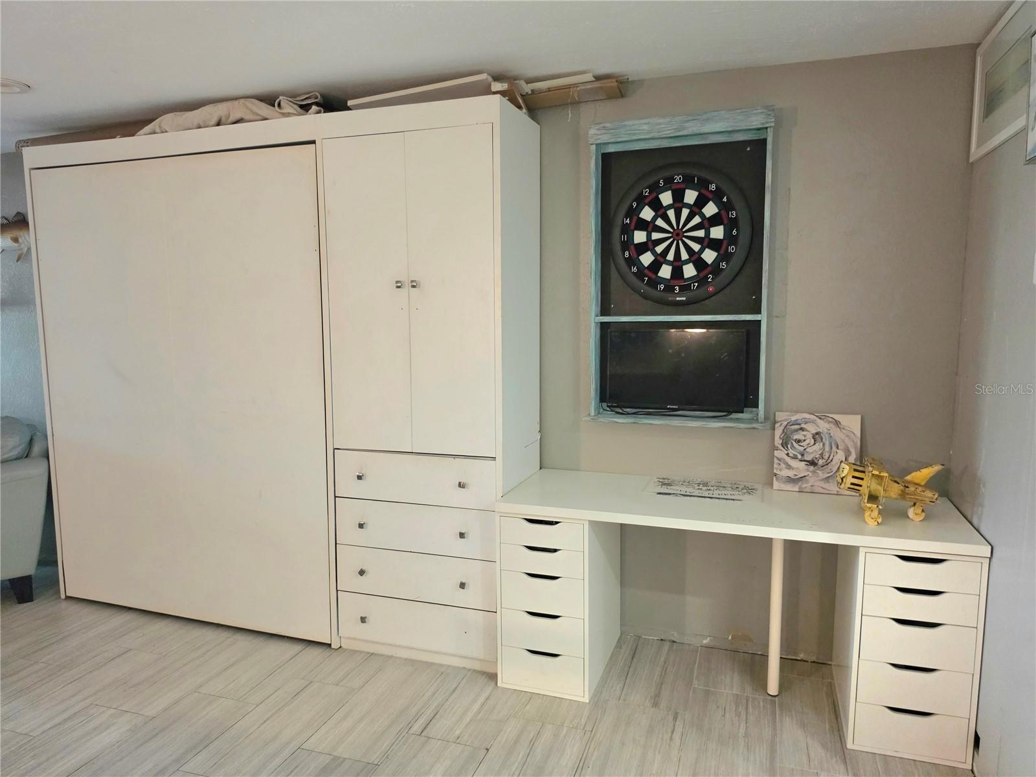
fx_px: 688
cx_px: 518
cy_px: 388
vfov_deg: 58.9
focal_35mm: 23
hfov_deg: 73.9
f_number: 1.4
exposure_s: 1/120
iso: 1000
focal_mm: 6.5
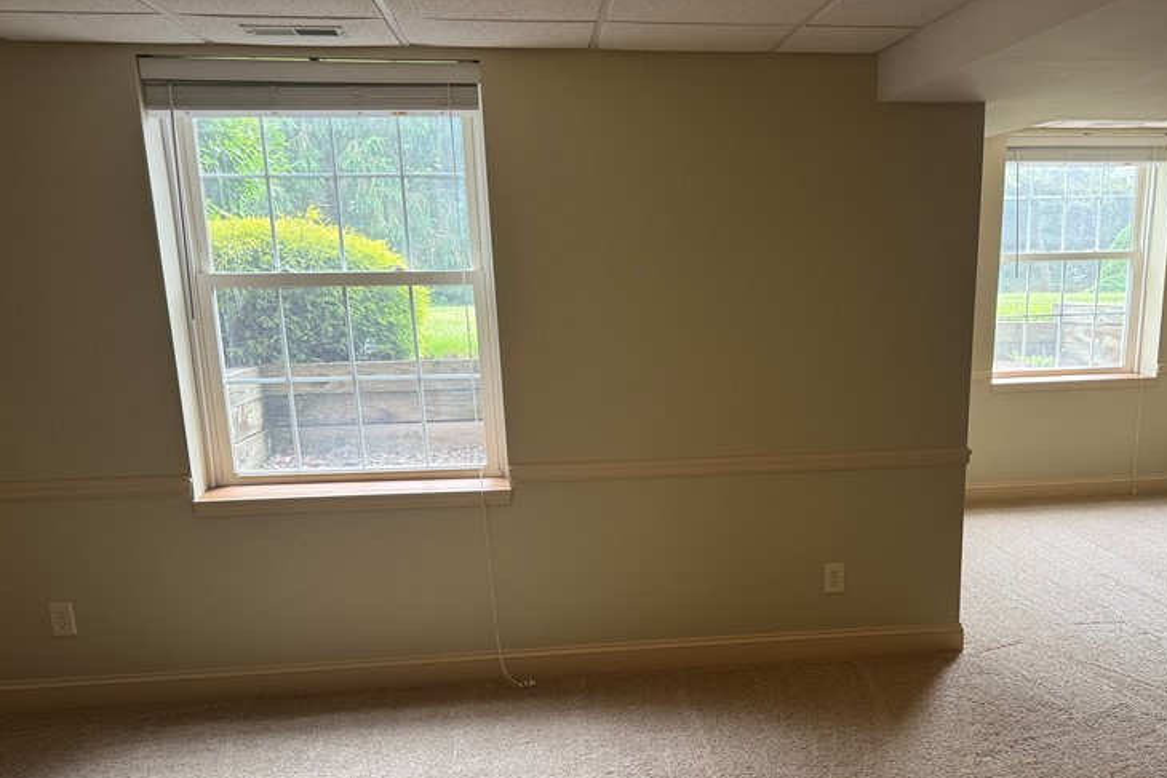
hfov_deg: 53.8
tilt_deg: -15.6
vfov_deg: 37.1
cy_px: 572
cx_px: 729
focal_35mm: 35
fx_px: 1135
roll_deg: +1.1
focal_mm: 6.76
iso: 160
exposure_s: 1/120
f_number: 1.78
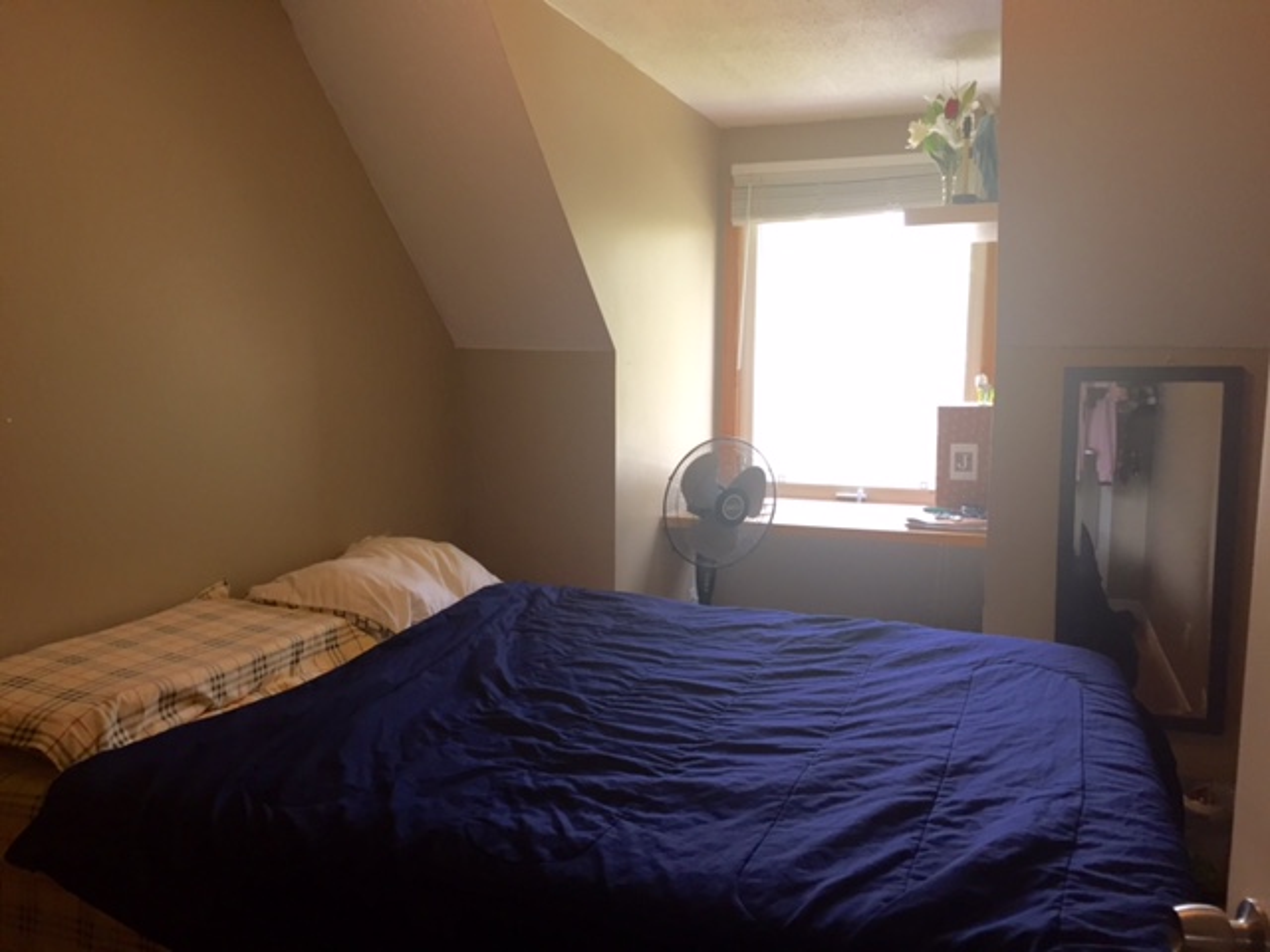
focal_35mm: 29
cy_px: 476
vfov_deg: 48.2
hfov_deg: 61.7
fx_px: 1064
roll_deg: -0.8
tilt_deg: -7.0
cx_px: 635
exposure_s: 1/30
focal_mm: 4.15
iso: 64
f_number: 2.2
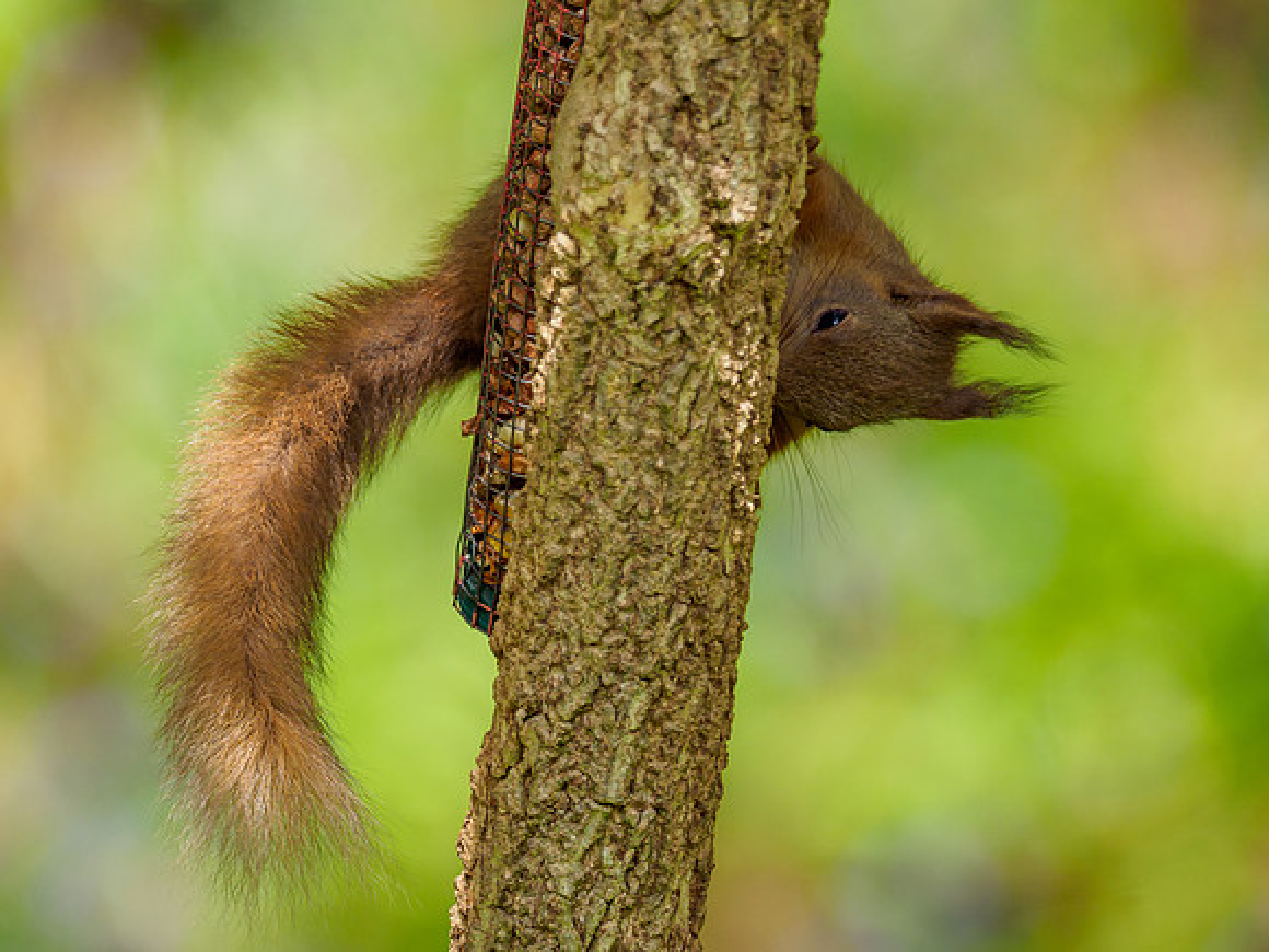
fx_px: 31003
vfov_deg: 1.8
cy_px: 371
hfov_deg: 2.3
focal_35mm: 846
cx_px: 626
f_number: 4
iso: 250
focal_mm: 300
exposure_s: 1/640
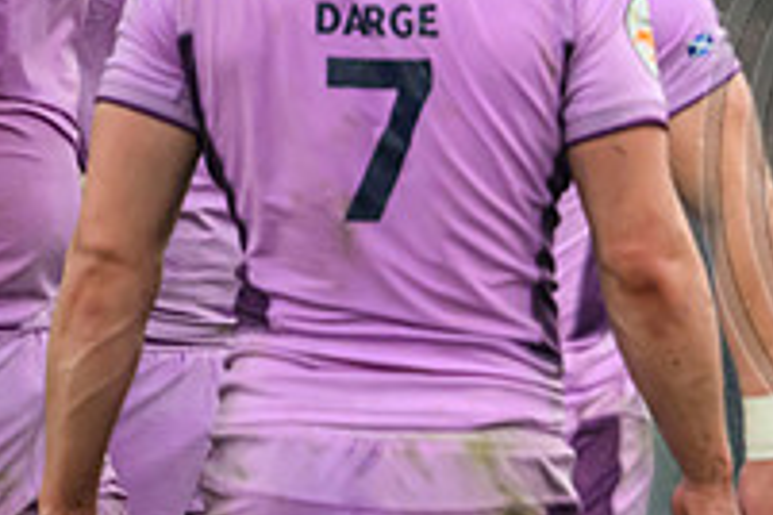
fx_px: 34675
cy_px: 163
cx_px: 1096
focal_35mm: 1615
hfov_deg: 1.3
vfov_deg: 0.9
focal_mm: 560
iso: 5000
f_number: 4
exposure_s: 1/2000
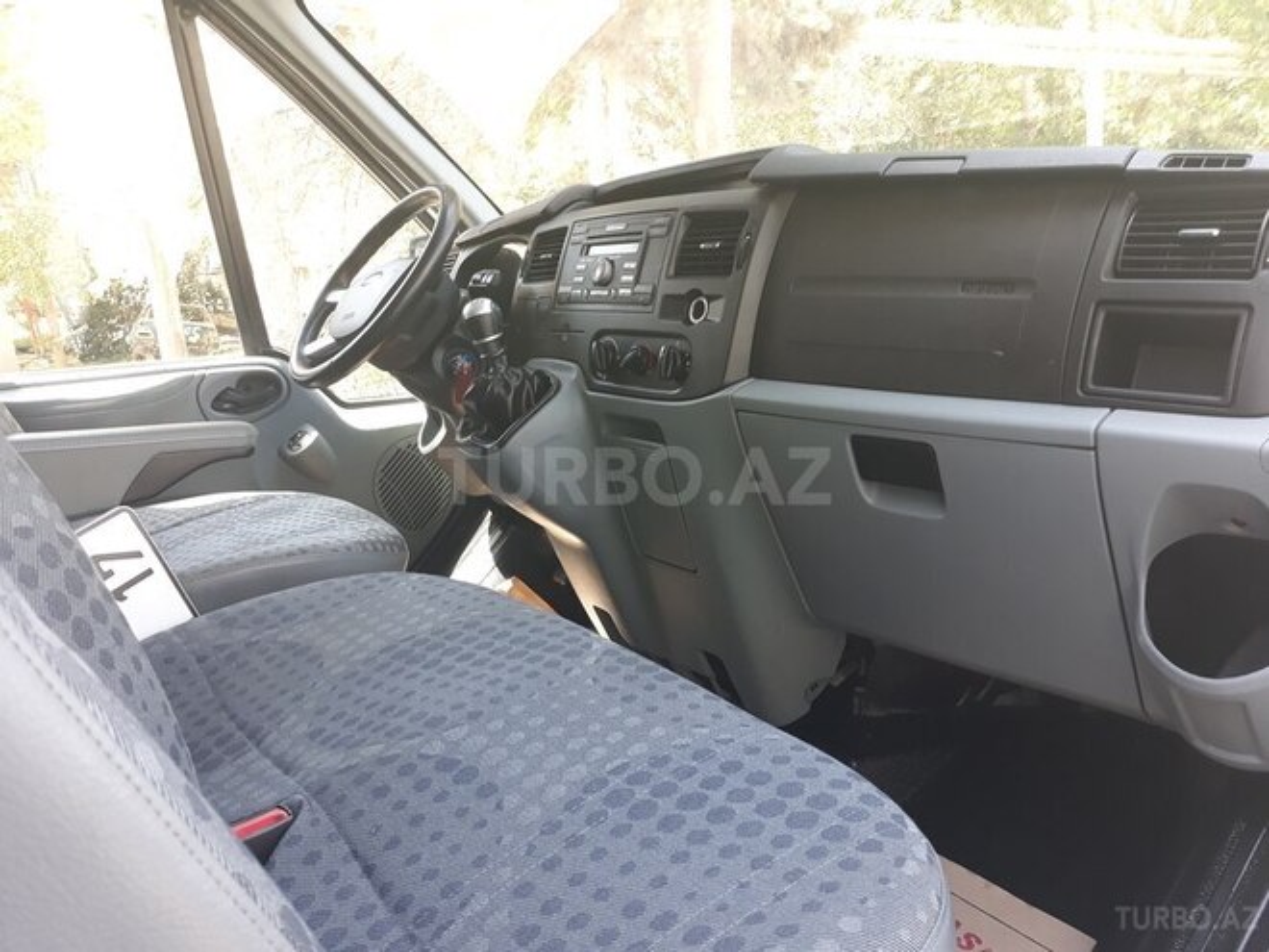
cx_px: 634
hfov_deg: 65.3
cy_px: 476
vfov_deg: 51.4
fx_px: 990
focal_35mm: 27
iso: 50
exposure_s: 1/50
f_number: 1.7
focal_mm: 3.71
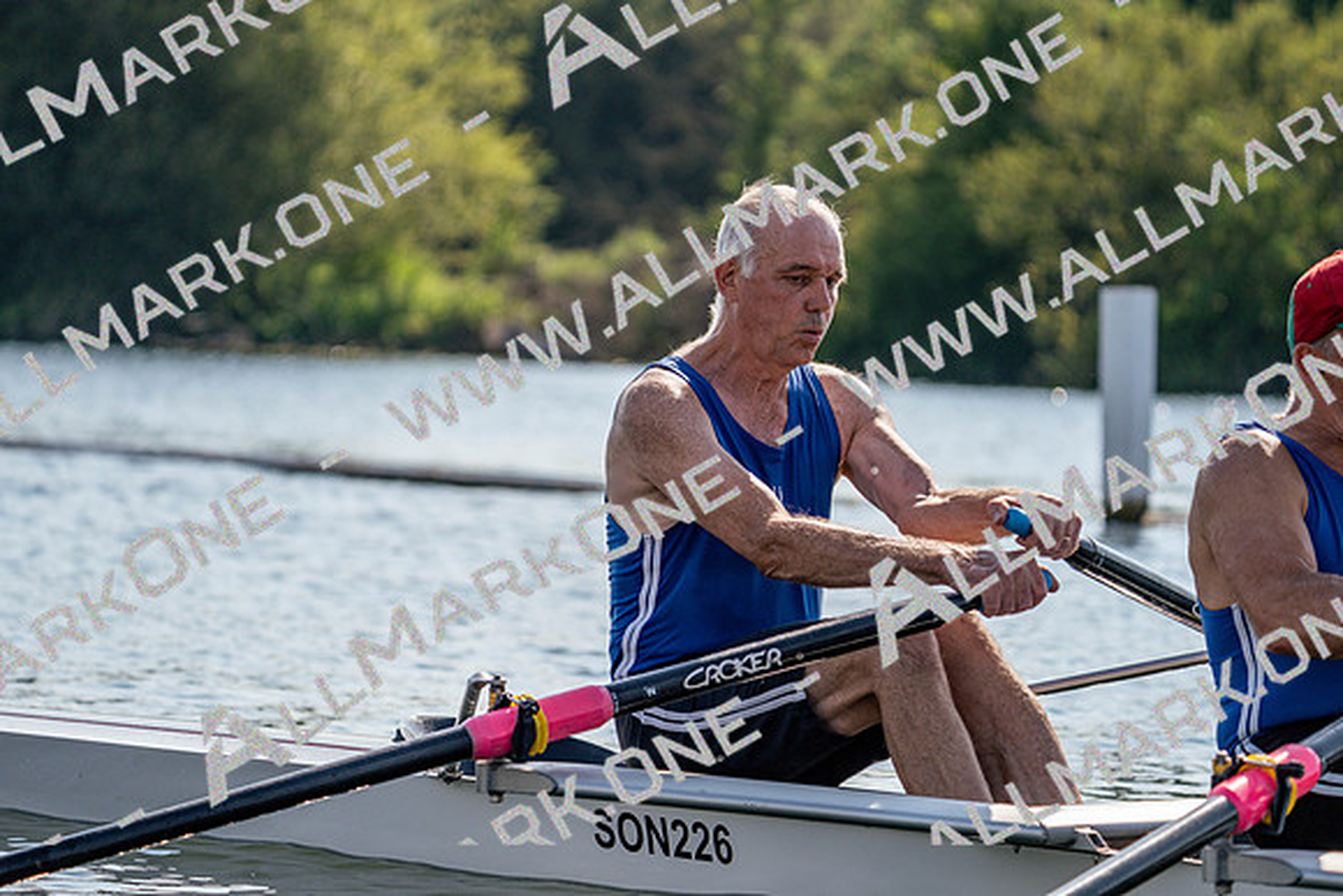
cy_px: 448
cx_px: 672
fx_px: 7463
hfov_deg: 10.3
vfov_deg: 6.9
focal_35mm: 200
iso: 200
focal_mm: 200
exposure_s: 1/1600
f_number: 5.6
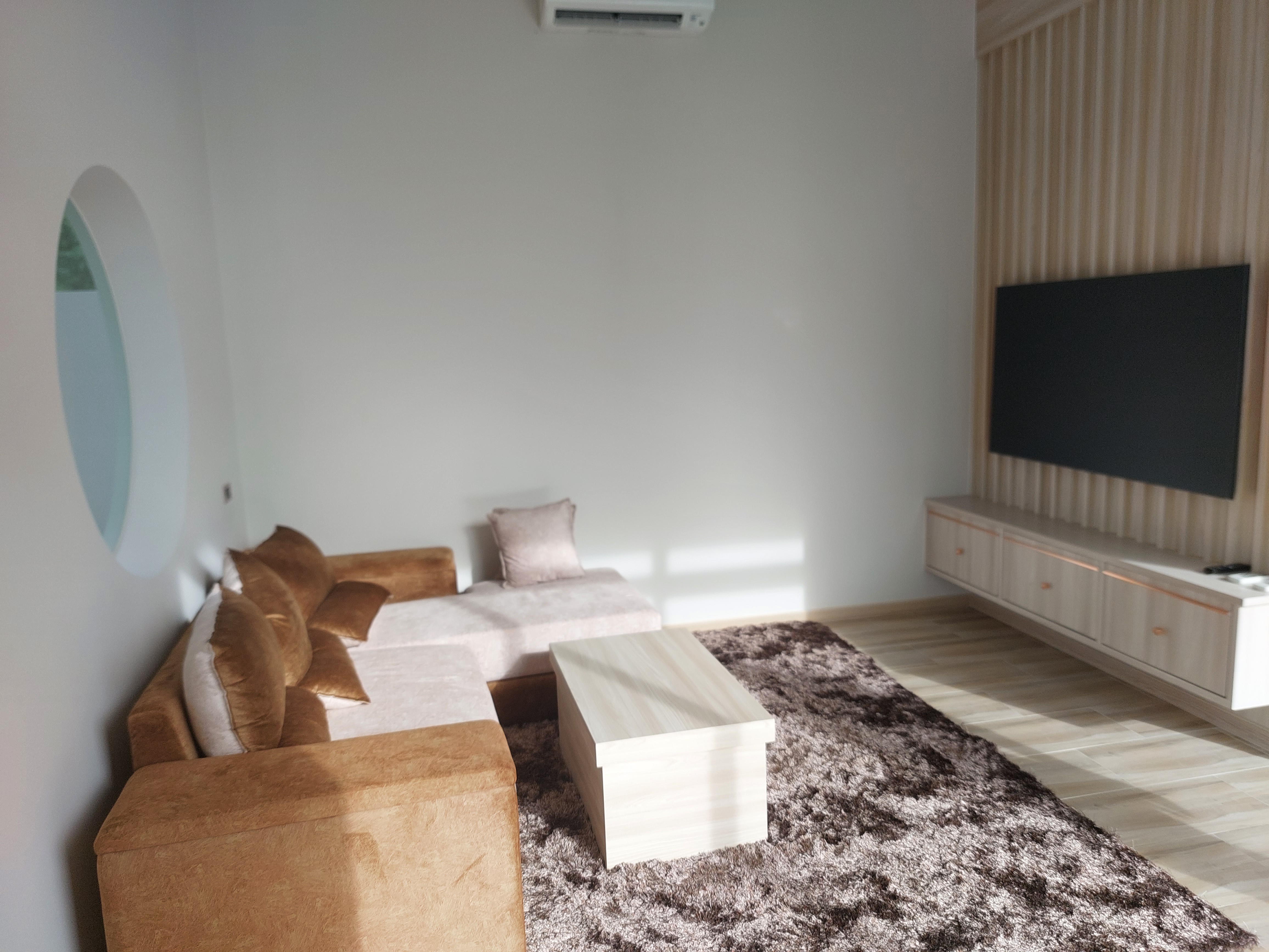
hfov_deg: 69.4
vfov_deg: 54.9
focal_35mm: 25
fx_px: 916
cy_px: 476
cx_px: 634
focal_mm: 5.23
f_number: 1.8
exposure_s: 1/162
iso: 25
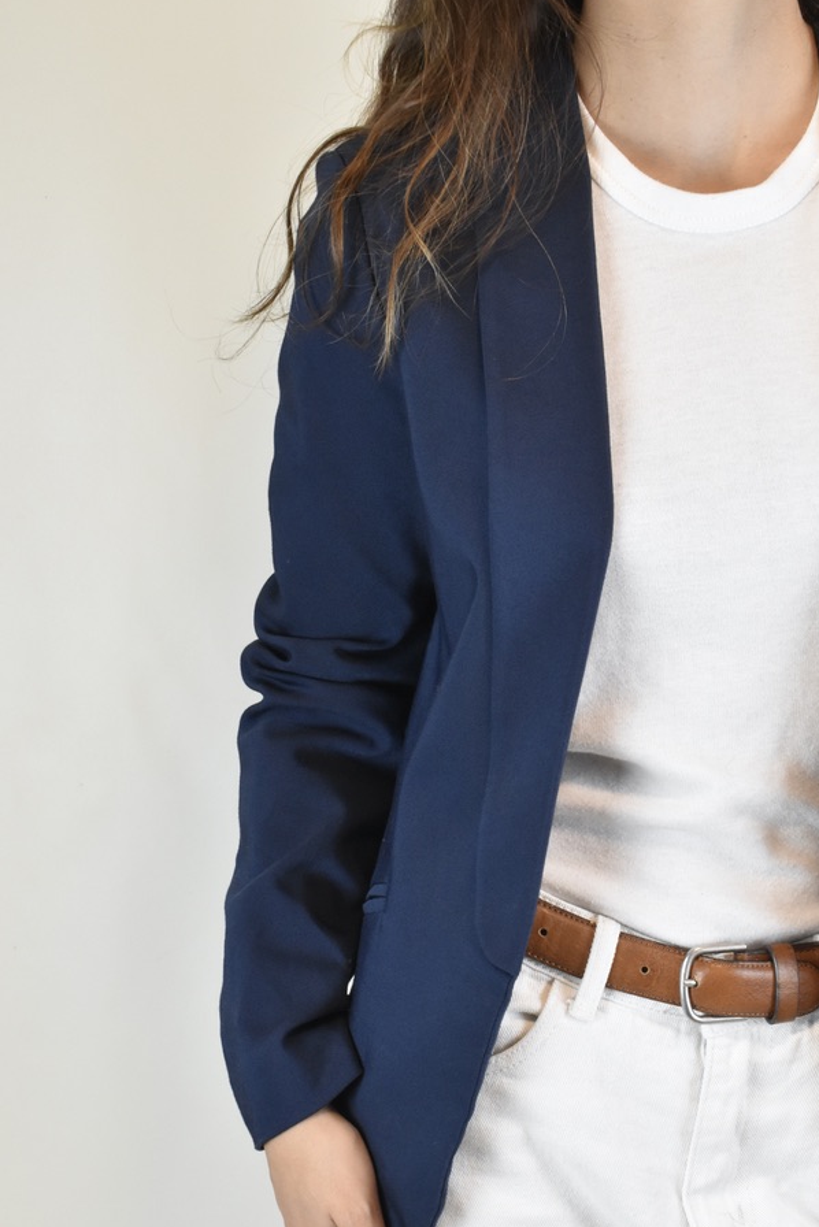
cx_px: 397
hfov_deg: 21.4
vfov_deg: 31.5
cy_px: 726
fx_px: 2169
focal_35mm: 64
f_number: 13
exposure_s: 1/40
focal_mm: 35
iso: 1600
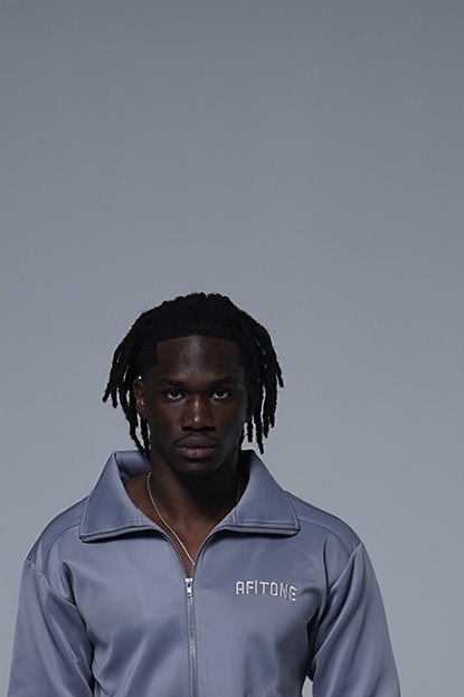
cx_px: 194
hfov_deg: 7.4
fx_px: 3578
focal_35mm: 185
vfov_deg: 11.0
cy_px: 748
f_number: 4
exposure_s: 1/160
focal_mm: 72
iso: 500
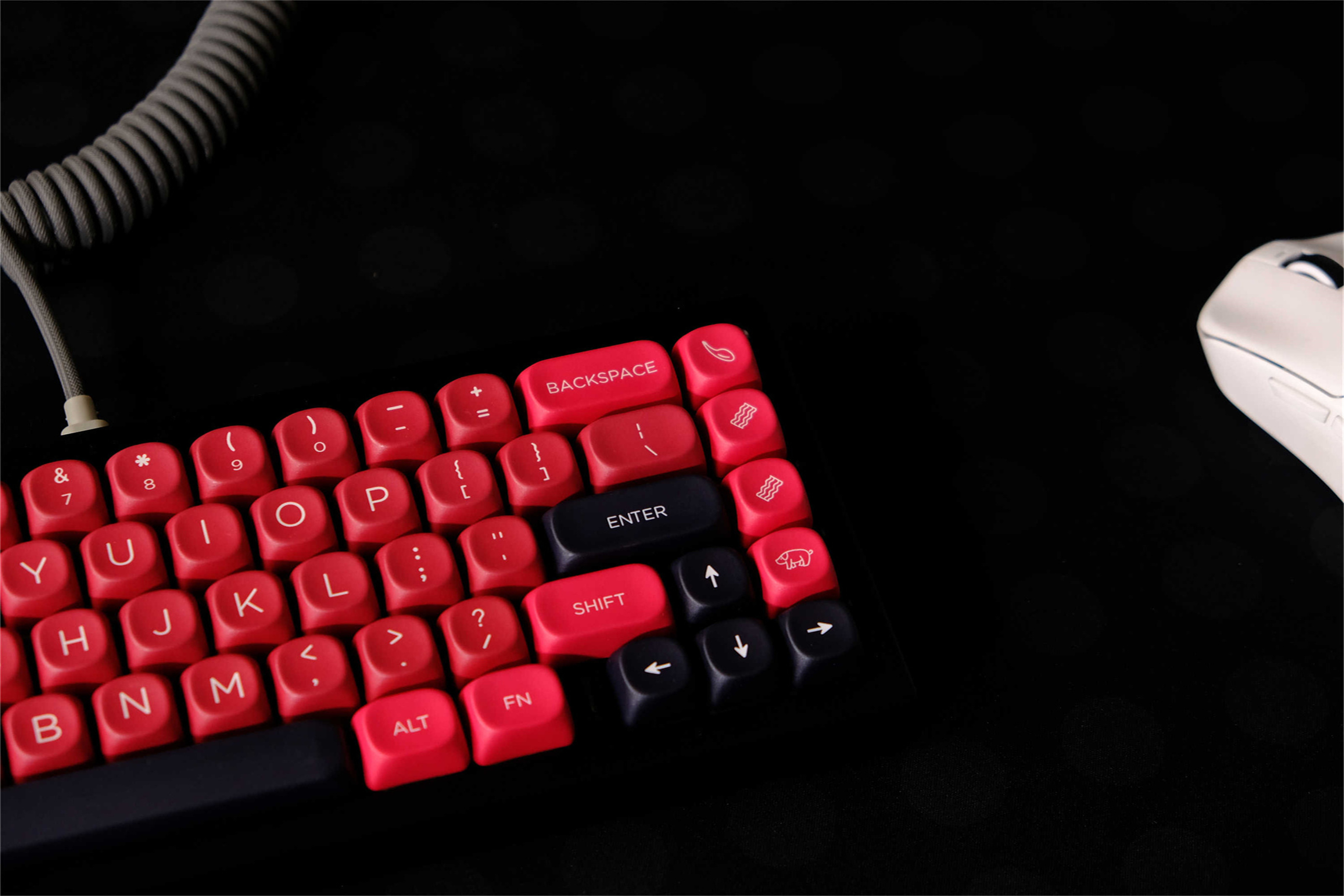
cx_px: 672
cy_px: 448
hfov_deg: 24.5
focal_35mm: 83
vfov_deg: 16.5
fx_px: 3098
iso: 640
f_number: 4
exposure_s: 1/60
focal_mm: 55
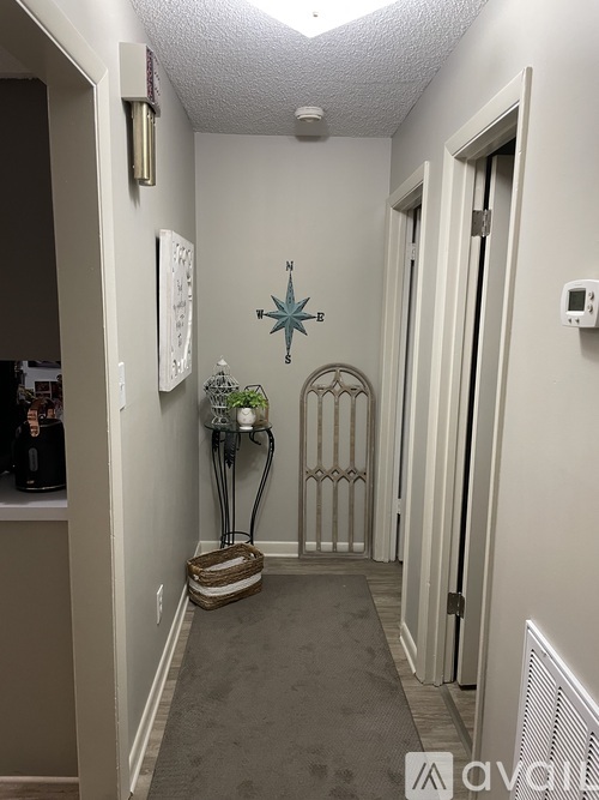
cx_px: 300
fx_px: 600
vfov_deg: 67.3
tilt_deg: -9.3
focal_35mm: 26
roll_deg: -0.4
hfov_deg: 53.0
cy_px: 400
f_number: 1.6
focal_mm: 4.2
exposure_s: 1/60
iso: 160
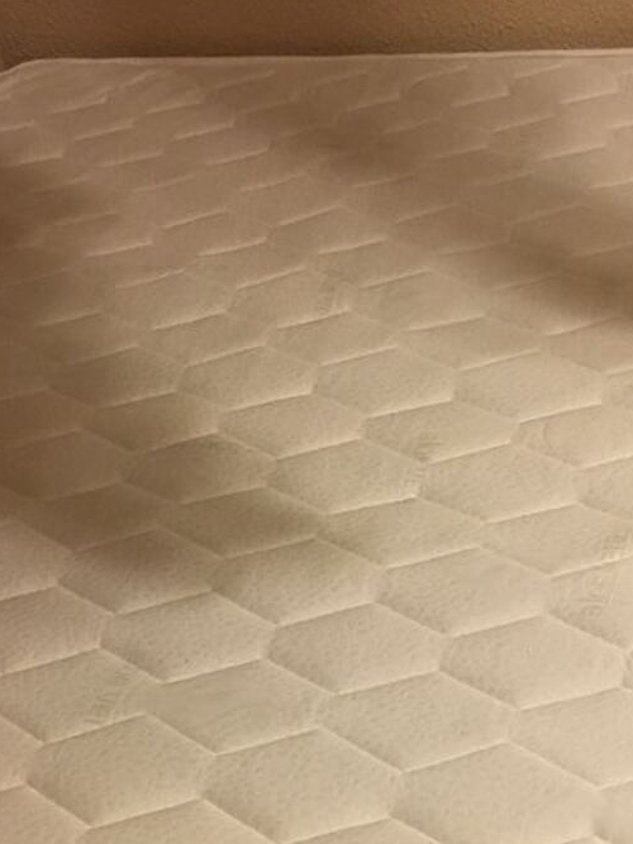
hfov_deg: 25.1
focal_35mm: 58
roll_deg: +10.7
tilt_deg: -43.7
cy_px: 704
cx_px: 424
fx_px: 1415
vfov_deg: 32.1
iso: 200
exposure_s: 1/33
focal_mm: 4.15
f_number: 2.2
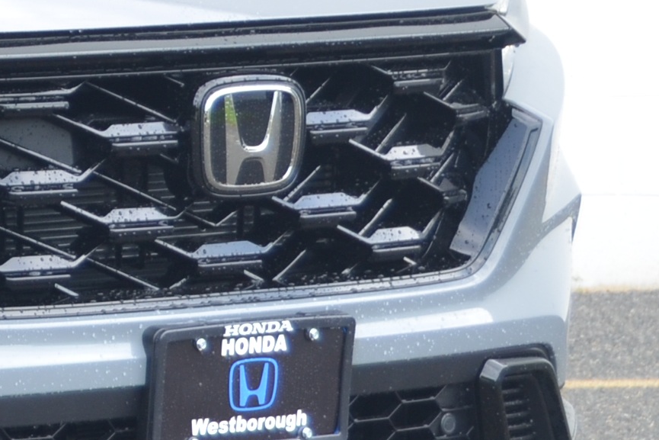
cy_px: 114
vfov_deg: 4.5
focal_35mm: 307
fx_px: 5620
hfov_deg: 6.5
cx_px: -616
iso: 250
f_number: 5.6
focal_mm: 48
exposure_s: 1/125
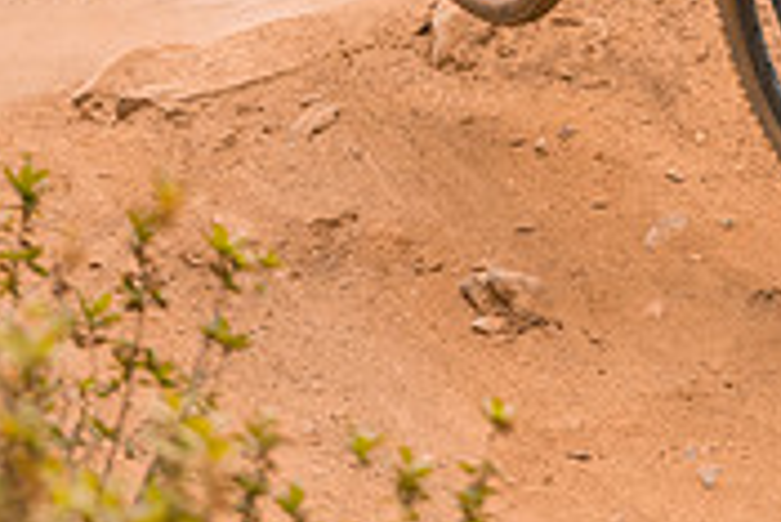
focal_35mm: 662
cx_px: 848
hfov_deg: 3.1
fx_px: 14373
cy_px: -205
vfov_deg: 2.1
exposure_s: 1/1600
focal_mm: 200
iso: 360
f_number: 2.8
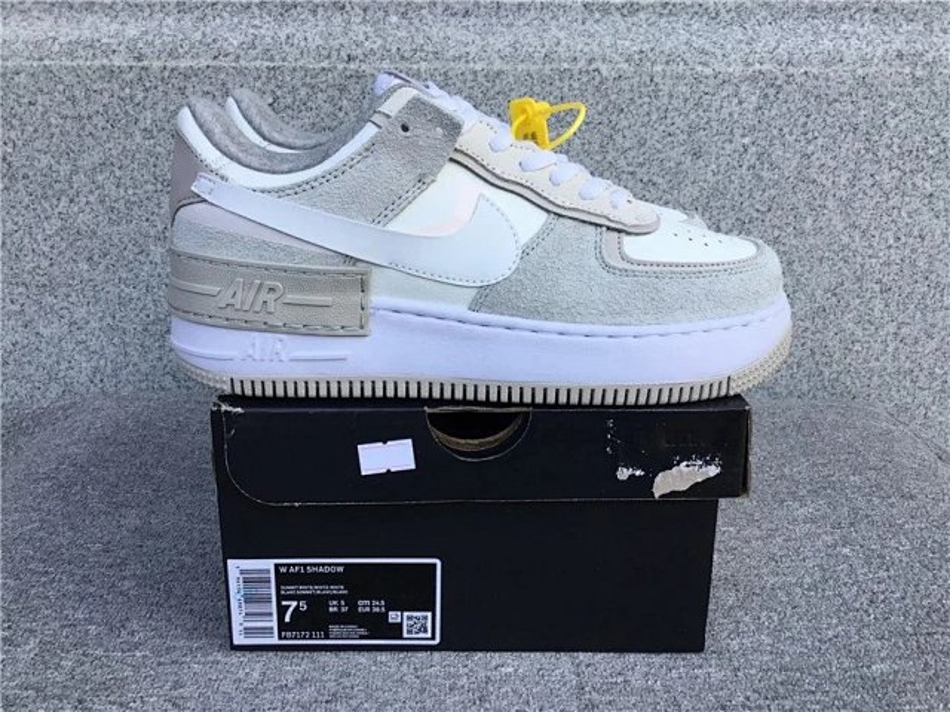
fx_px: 851
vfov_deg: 45.4
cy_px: 356
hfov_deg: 58.4
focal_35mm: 31
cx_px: 475
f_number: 2.4
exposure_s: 1/173
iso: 25
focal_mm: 3.3
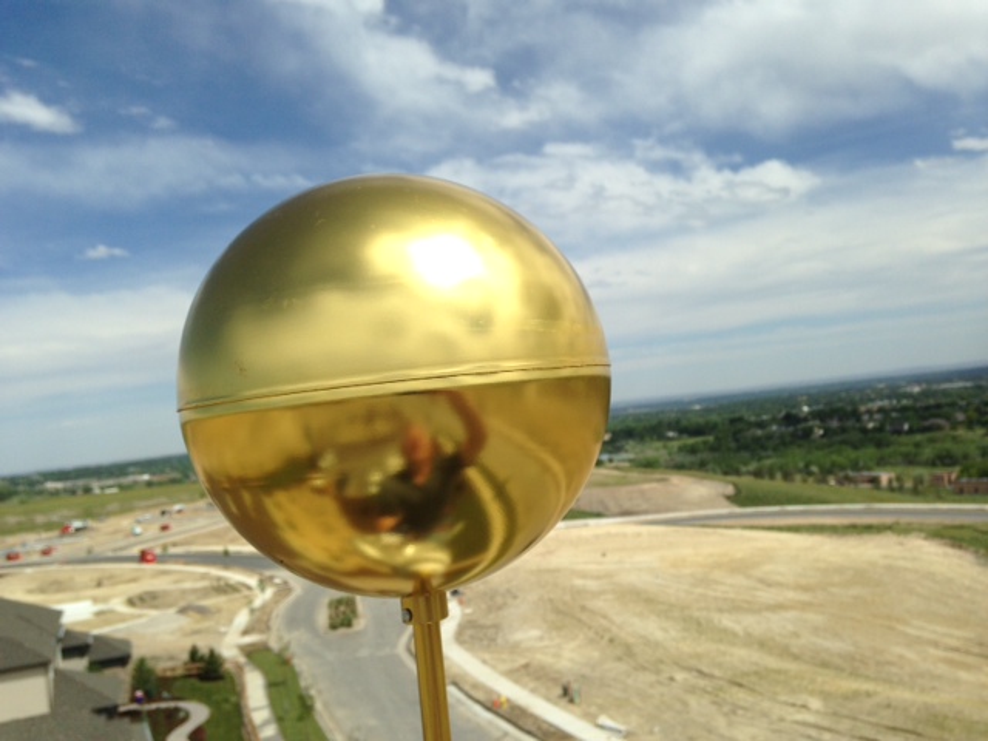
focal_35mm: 33
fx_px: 942
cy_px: 370
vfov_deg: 42.9
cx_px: 494
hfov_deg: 55.4
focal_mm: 4.12
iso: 50
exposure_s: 1/2584
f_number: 2.4
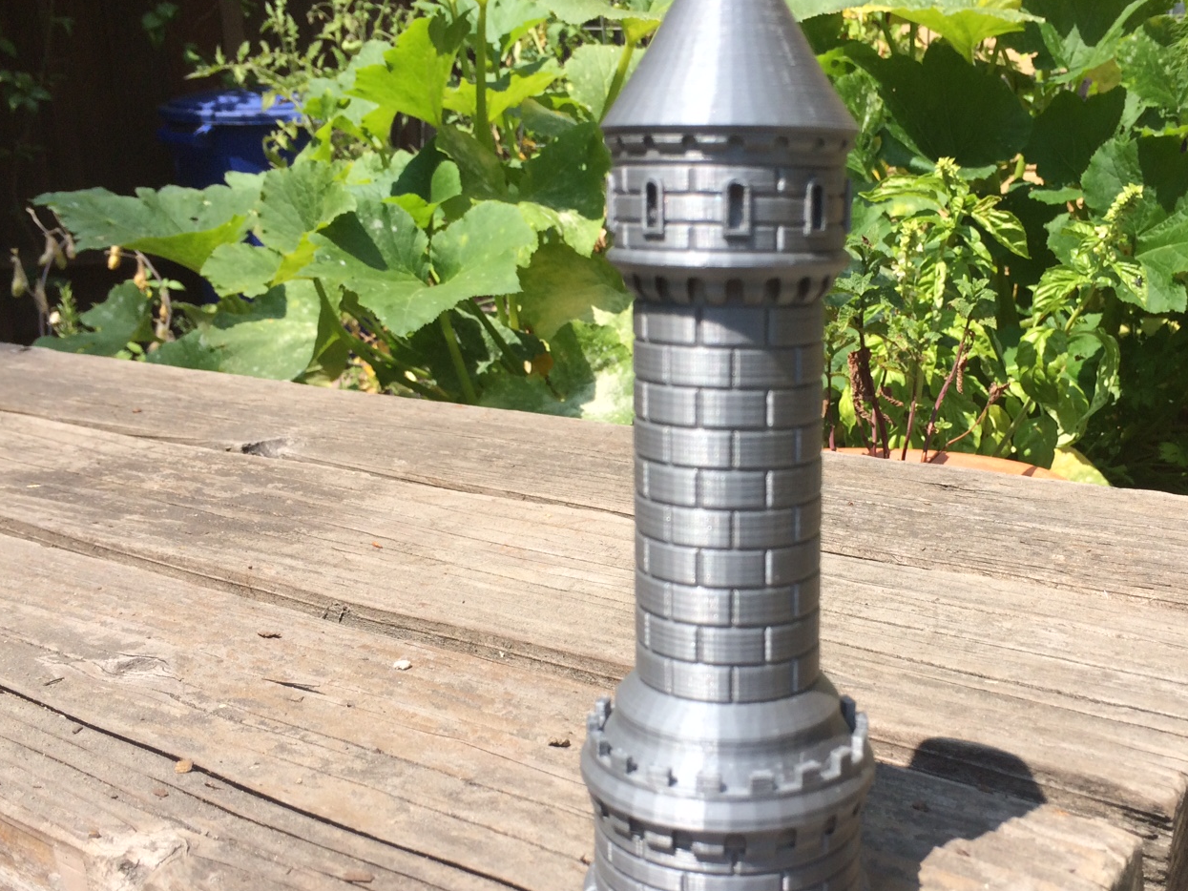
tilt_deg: -13.1
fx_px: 1304
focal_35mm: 38
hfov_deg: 48.6
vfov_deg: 37.7
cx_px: 721
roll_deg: -0.5
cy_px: 465
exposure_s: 1/1368
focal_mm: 4.15
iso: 32
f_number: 2.2
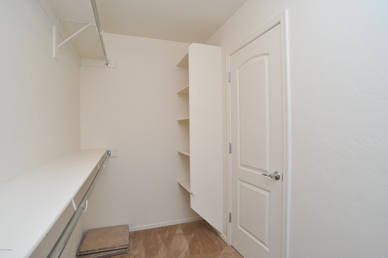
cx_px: 194
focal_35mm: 18
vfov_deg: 67.3
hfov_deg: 90.0
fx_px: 194
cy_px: 129
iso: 1000
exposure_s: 1/60
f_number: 11
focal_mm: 18
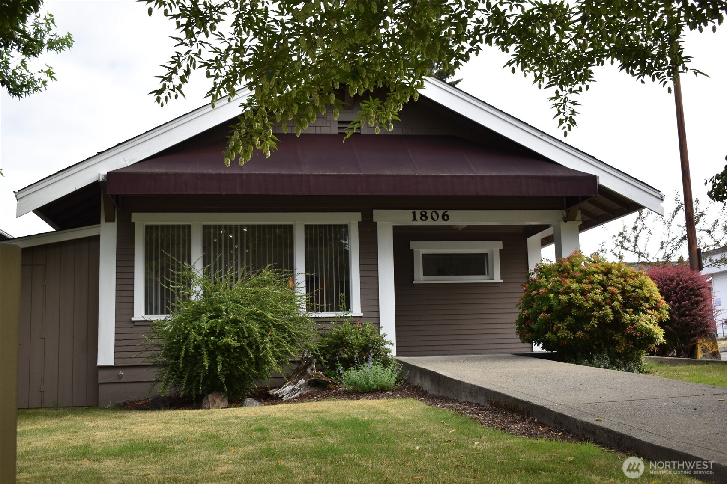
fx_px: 818
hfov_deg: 47.9
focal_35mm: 40
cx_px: 364
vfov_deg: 33.0
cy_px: 242
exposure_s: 1/200
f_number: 5
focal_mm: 27
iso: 100
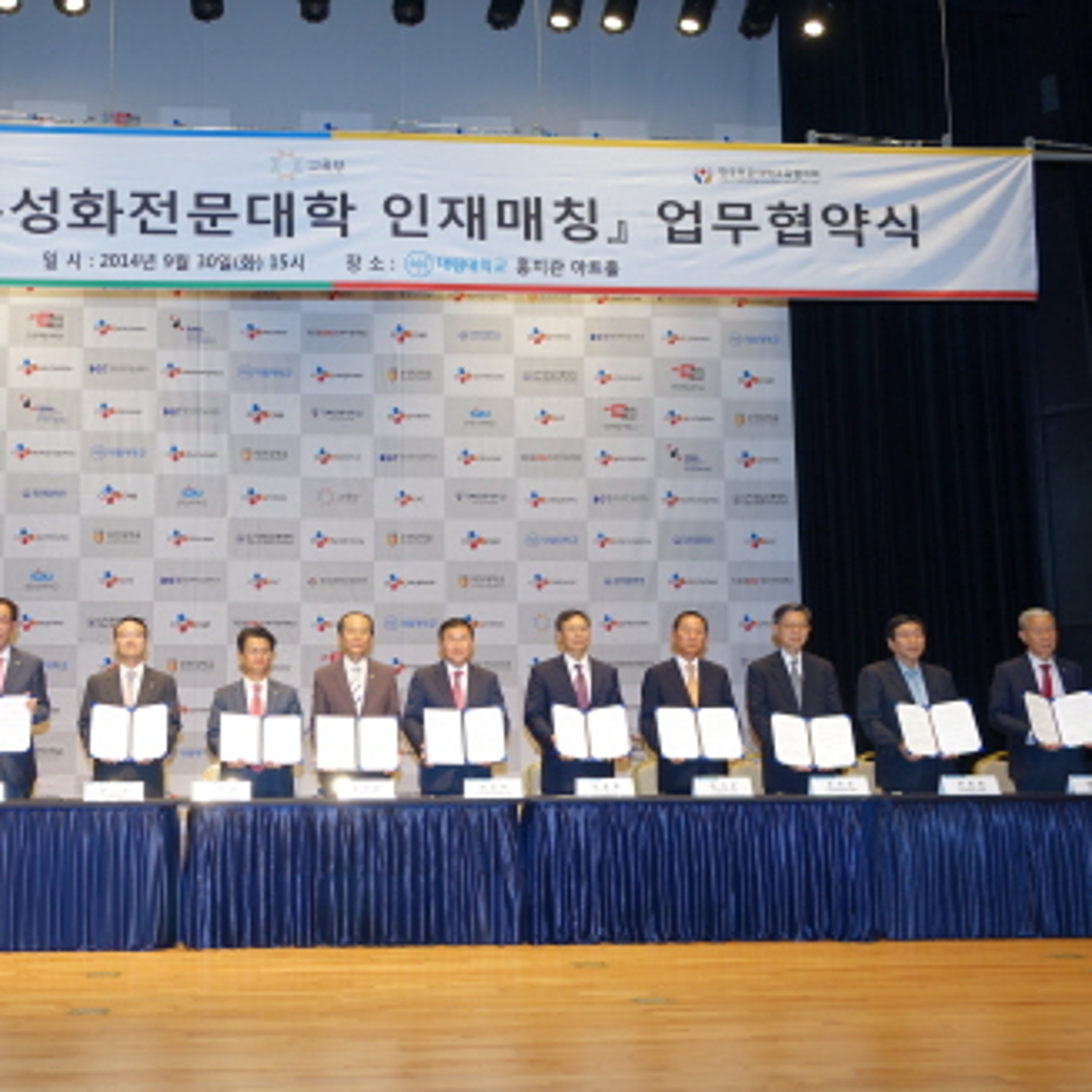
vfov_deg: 42.8
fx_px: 1392
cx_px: 351
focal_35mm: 39
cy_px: 553
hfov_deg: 42.2
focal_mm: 10.91
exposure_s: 1/40
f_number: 2.8
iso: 125
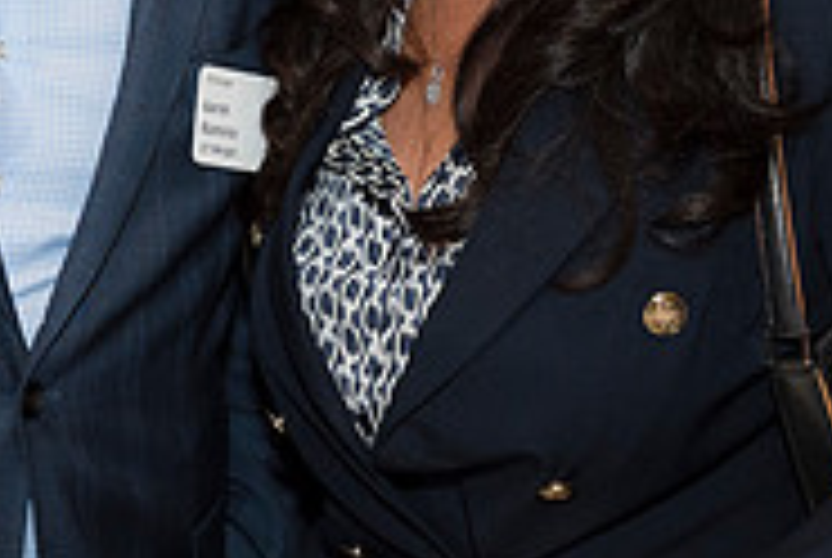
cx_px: 256
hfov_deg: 17.1
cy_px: -70
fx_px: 2755
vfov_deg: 11.4
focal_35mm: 119
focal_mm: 38
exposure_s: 1/125
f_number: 5.6
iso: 800
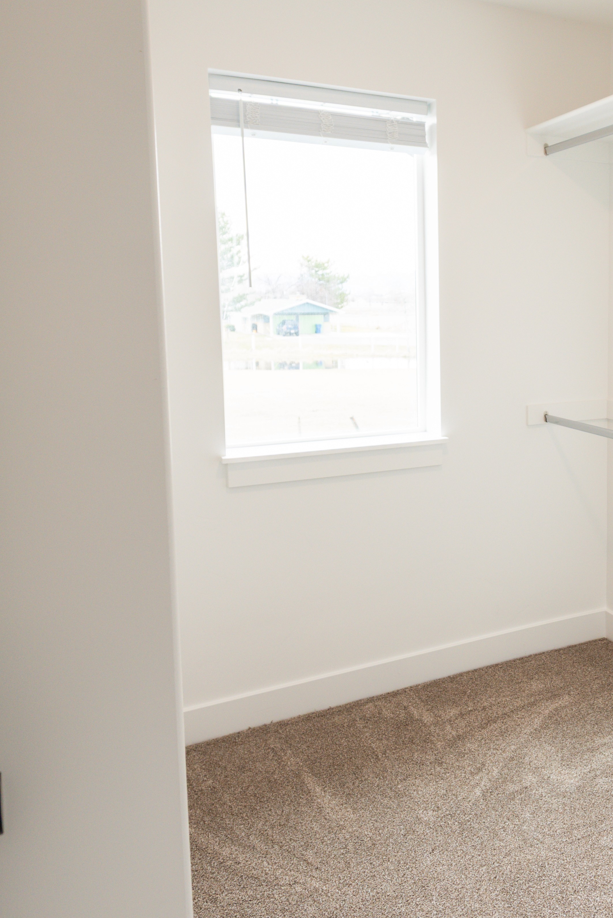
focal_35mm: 32
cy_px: 389
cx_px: 541
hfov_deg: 38.6
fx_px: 816
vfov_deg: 58.4
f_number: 4
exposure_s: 1/250
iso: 320
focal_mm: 17
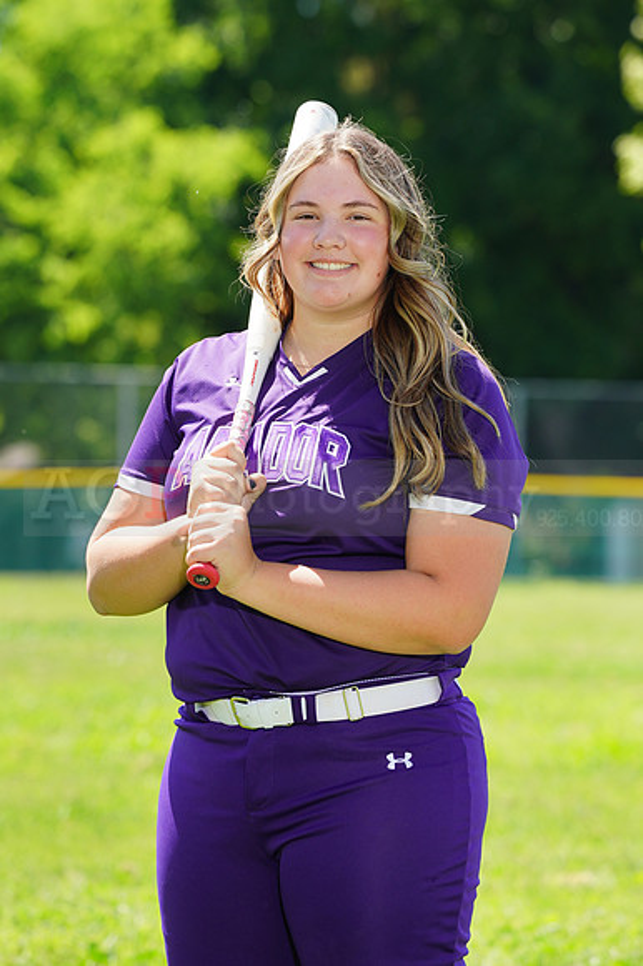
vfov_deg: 7.4
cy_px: 483
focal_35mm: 279
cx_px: 322
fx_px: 7483
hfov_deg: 4.9
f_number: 9
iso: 200
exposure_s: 1/200
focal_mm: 279
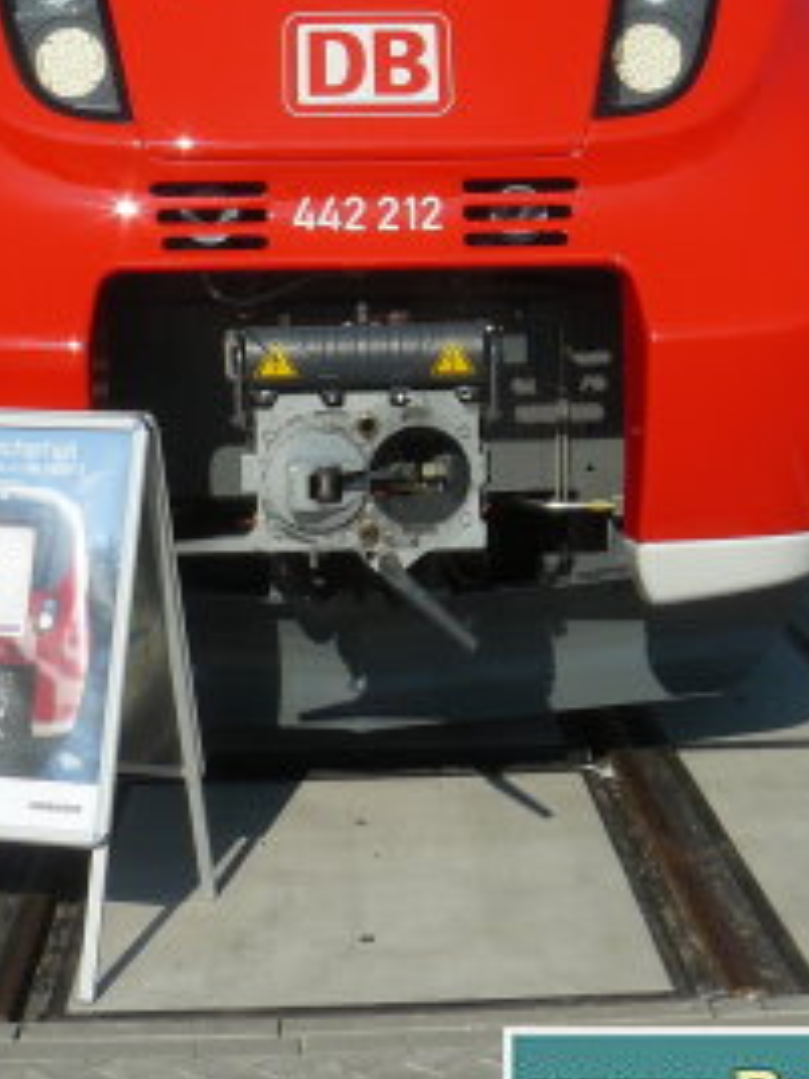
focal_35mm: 76
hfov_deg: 19.3
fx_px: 2368
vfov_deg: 24.9
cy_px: 99
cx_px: 529
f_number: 7.1
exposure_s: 1/500
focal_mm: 6.1
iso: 100
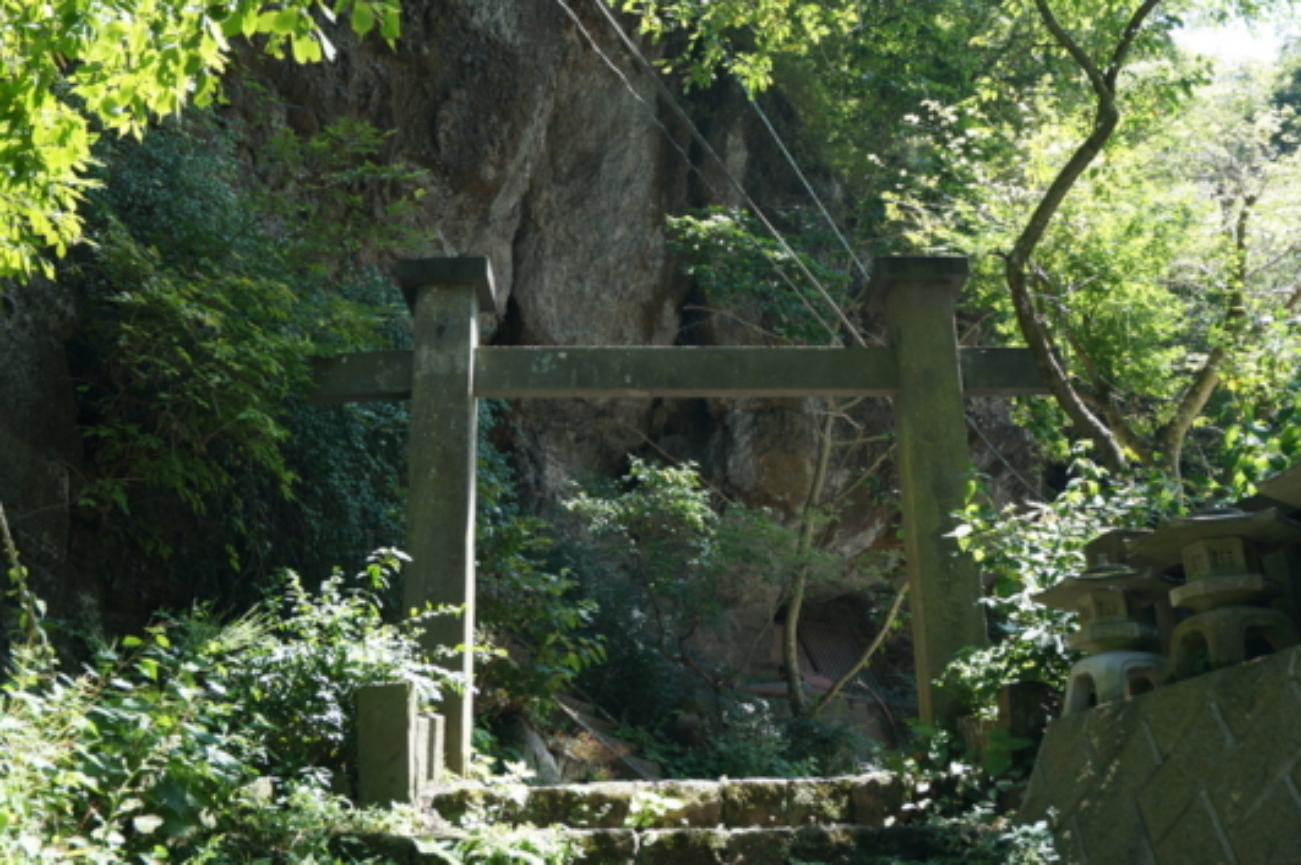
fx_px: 1284
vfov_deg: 37.2
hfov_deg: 53.7
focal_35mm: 36
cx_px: 671
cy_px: 410
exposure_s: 1/80
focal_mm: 21
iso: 100
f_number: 5.6
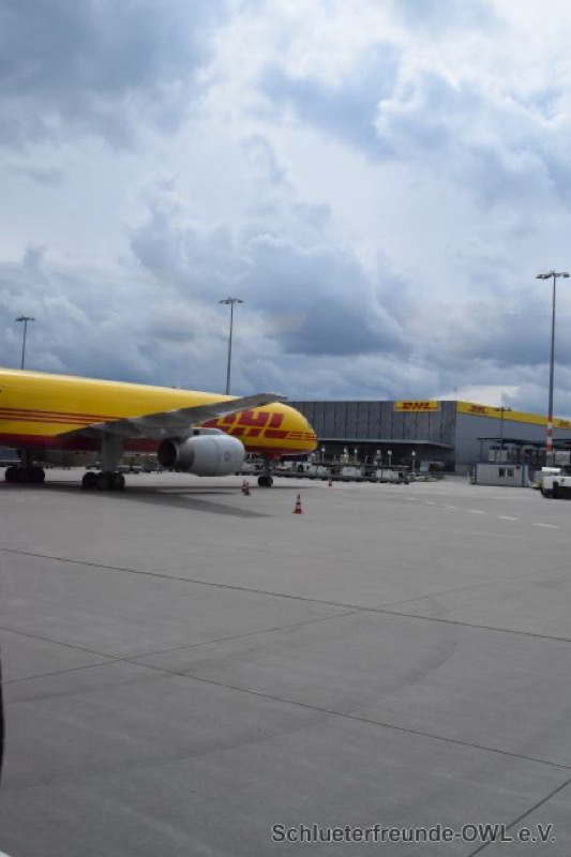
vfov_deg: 53.1
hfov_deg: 36.9
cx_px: 286
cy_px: 428
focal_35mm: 36
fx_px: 857
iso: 200
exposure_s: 1/320
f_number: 9
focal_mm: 24
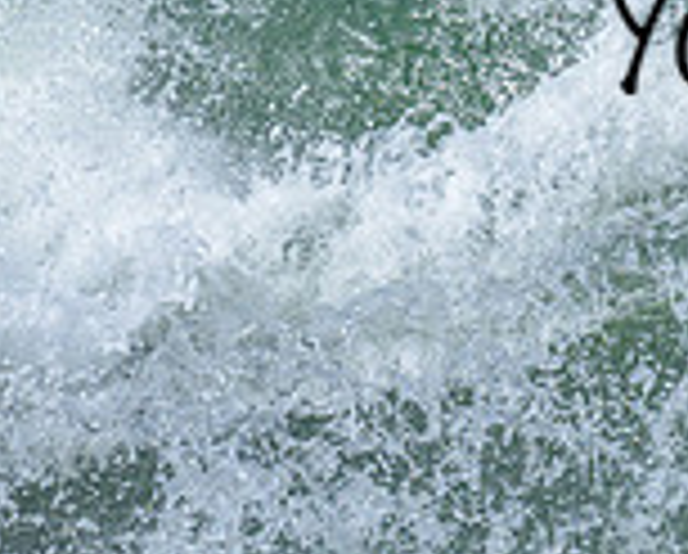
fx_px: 79748
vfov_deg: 0.4
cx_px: 1258
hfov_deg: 0.5
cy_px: 72
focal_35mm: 3909
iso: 360
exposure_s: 1/2500
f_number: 6.3
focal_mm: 800
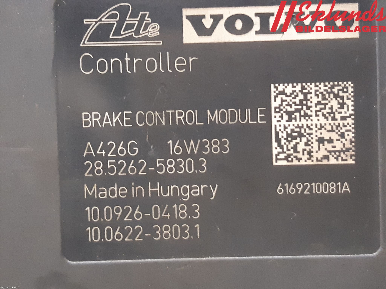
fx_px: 290
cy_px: 144
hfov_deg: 67.3
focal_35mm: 26
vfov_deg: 53.1
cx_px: 193
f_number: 1.7
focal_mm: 3.93
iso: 400
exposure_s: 1/25
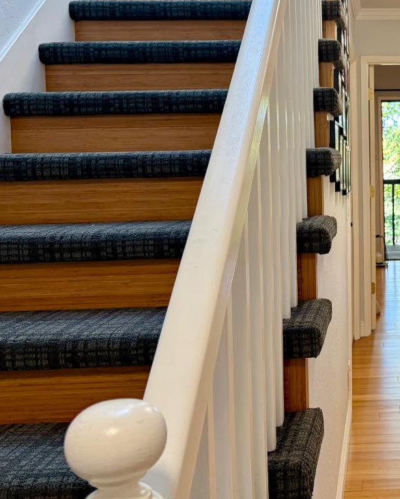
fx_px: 710
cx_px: 427
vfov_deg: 38.4
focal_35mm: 48
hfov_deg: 28.8
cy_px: 173
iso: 320
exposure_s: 1/120
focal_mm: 6.76
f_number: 1.78
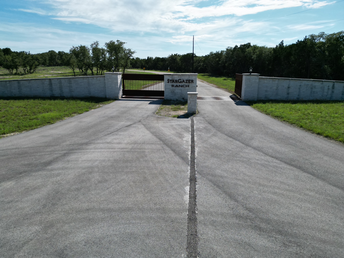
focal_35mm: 24
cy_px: 129
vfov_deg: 56.8
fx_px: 239
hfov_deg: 71.6
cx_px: 172
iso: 160
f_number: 1.7
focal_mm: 6.72
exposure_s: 1/5000
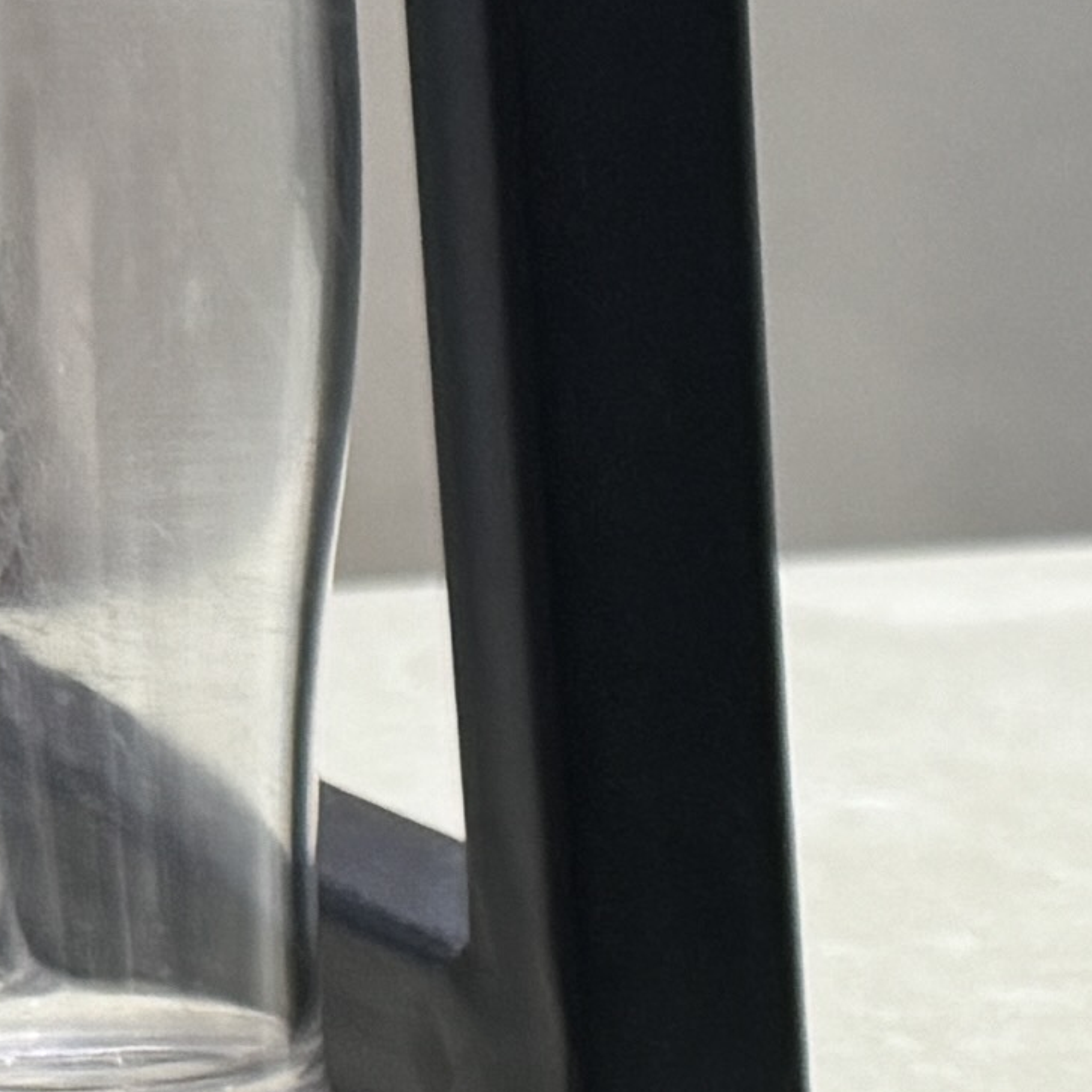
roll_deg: -2.1
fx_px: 5960
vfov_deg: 9.7
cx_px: 2333
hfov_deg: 9.6
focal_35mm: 167
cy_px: 2217
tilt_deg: -23.3
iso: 160
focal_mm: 6.86
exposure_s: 1/50
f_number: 1.78
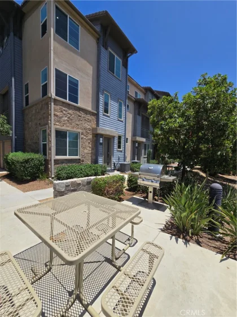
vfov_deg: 106.2
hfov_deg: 89.9
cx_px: 118
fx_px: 119
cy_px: 158
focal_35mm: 13
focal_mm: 2.2
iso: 50
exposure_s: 1/2921
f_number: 2.2
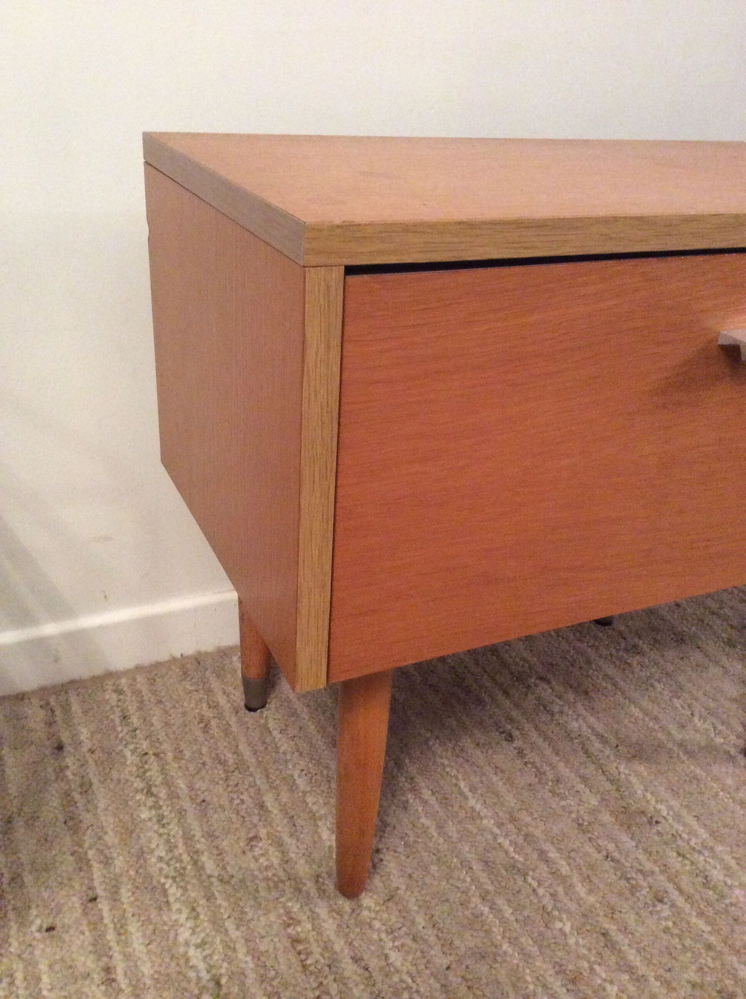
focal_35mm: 32
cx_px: 373
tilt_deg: -28.8
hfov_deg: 44.1
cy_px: 500
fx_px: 922
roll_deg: -3.5
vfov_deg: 56.9
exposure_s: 1/17
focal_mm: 3.3
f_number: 2.4
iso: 400
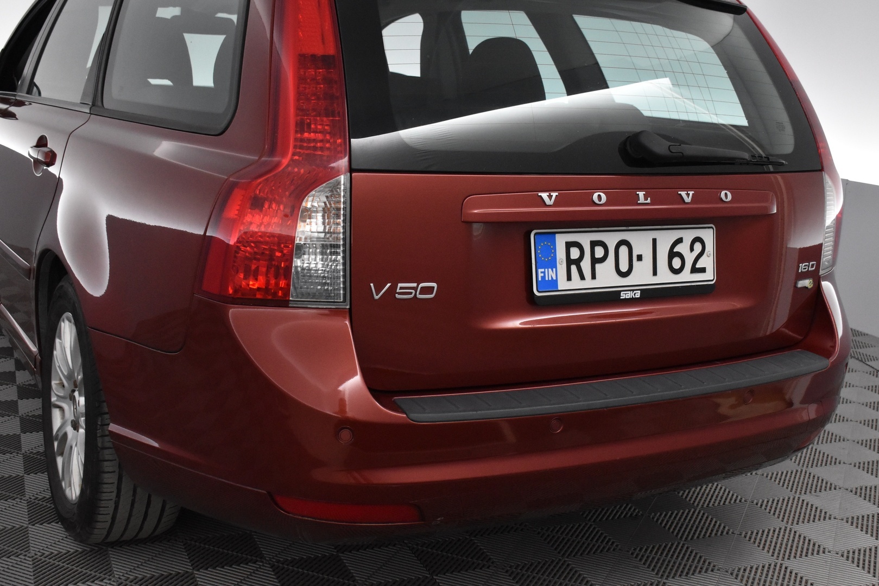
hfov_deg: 45.0
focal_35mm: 44
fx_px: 1062
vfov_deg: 30.9
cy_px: 293
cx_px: 440
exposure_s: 1/160
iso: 3200
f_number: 6.3
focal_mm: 29
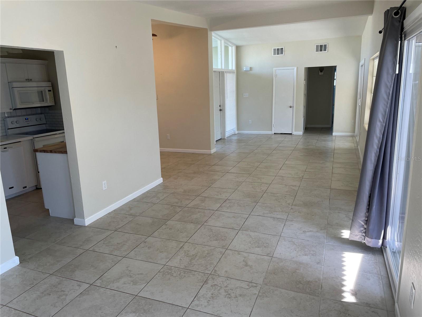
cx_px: 211
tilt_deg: -11.0
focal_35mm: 26
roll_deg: +1.6
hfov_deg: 67.3
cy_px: 158
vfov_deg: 53.1
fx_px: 317
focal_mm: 4.2
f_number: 1.6
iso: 40
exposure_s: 1/120
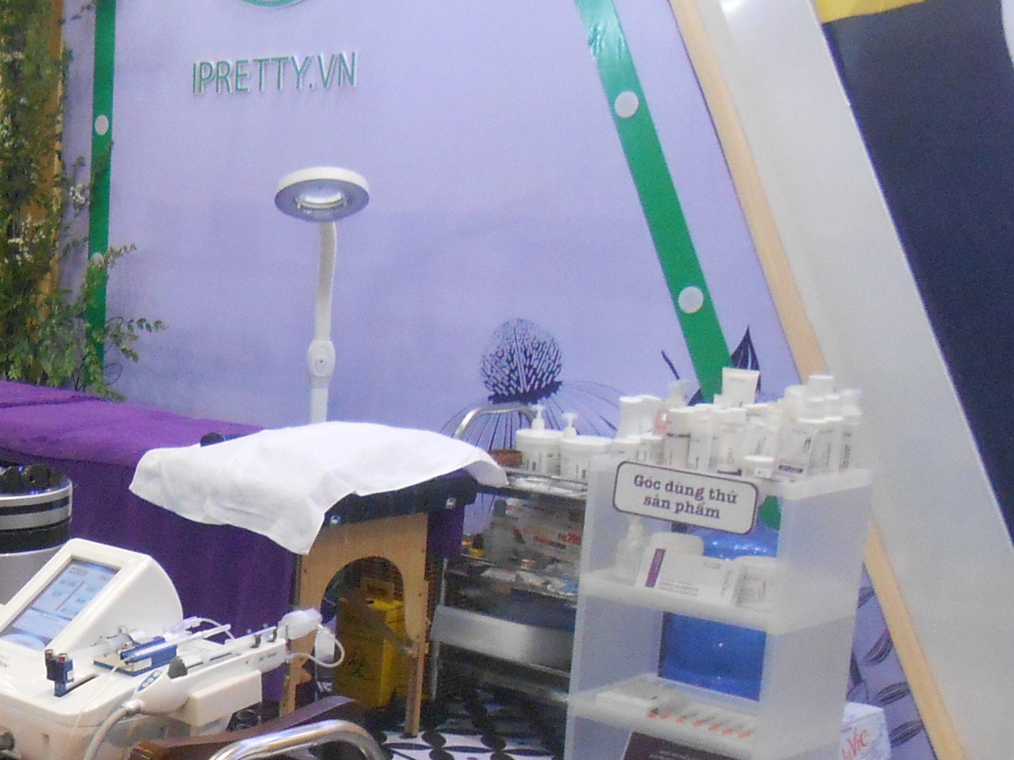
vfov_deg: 23.4
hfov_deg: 27.7
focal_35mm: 62
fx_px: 1816
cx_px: -174
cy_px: 584
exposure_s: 1/25
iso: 400
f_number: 3.5
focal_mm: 4.6
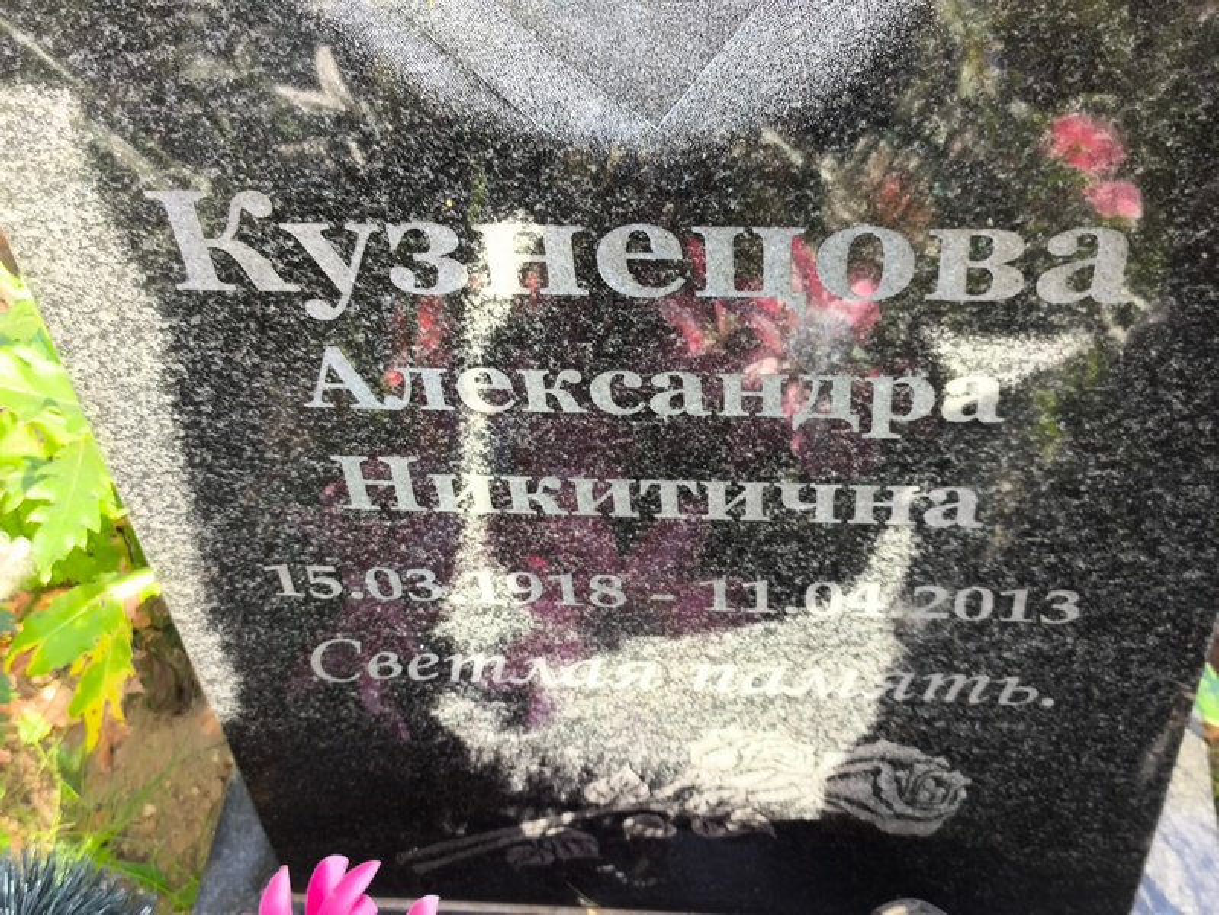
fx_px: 1762
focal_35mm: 50
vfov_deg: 29.1
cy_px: 458
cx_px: 610
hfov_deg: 38.2
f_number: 1.7
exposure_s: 1/100
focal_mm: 4.71
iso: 50
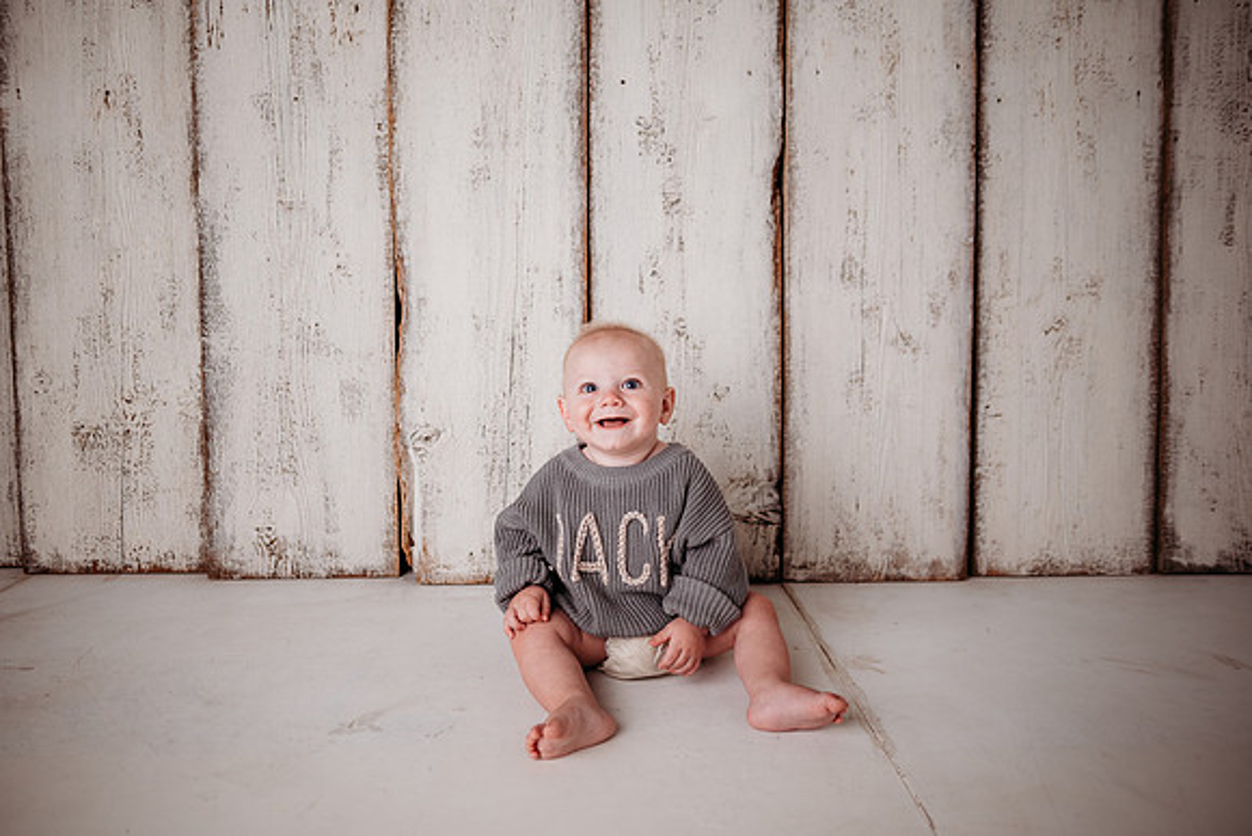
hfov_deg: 72.4
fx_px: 856
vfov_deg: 52.0
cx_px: 623
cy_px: 419
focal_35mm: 25
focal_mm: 24
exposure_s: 1/200
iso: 100
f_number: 2
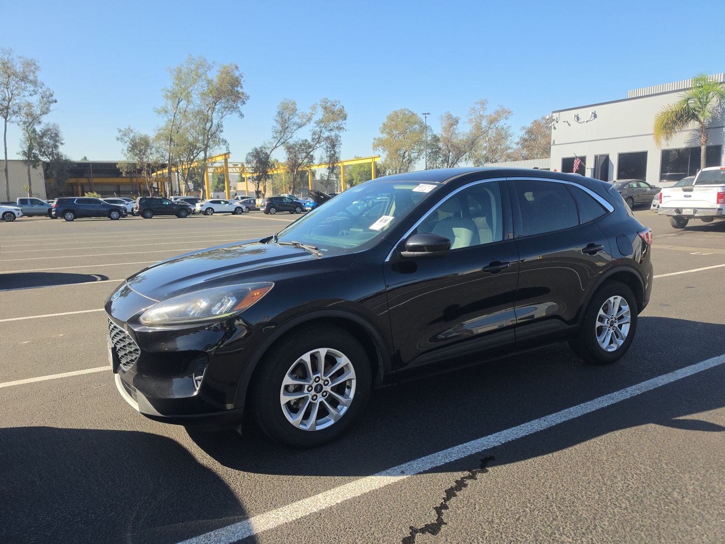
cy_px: 272
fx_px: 482
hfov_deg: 73.9
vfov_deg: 58.9
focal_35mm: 23
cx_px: 362
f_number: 1.4
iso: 63
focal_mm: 6.5
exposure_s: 1/3530
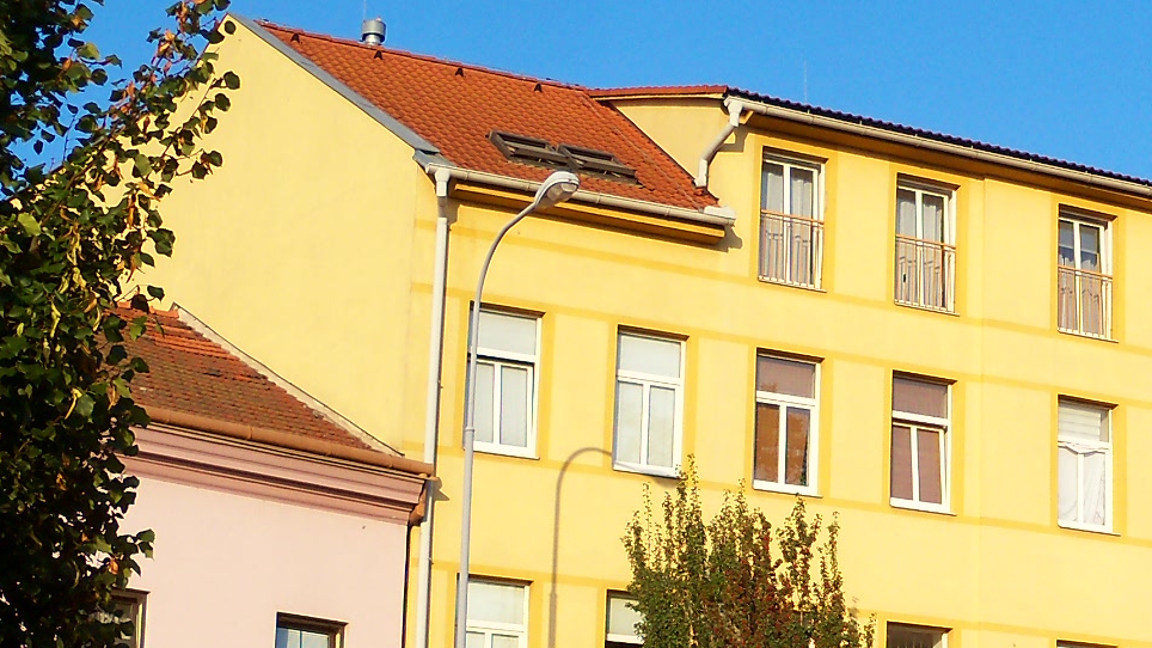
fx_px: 2474
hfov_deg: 25.2
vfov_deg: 14.3
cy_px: 823
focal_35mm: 81
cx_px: 1093
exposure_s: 1/400
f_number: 3.5
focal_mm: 6.2
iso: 64
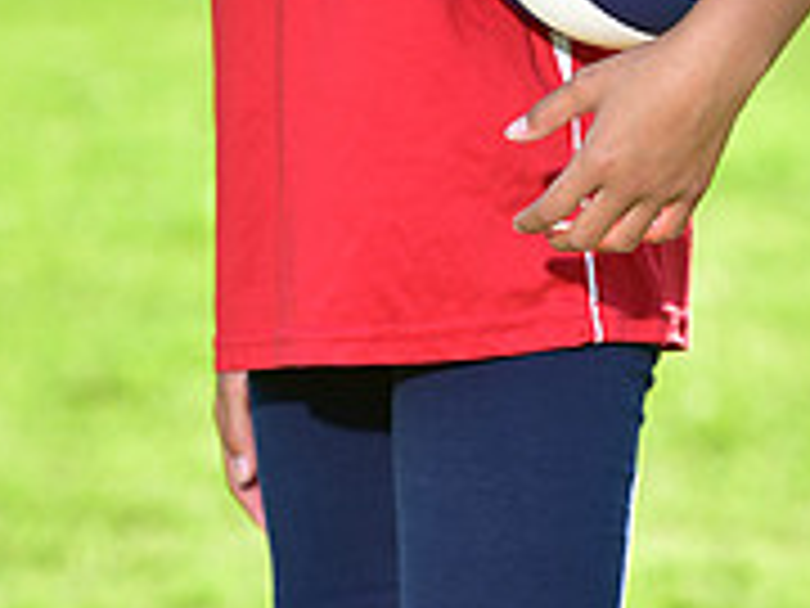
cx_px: 412
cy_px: -383
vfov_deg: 3.5
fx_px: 9804
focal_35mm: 419
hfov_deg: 4.7
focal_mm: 135
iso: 80
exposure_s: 1/200
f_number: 5.6
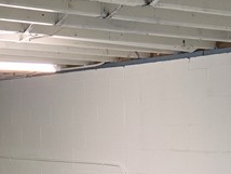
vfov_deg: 12.8
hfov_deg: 17.9
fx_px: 735
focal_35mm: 110
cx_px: 112
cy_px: 263
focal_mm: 5.4
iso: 200
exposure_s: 1/120
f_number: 1.8
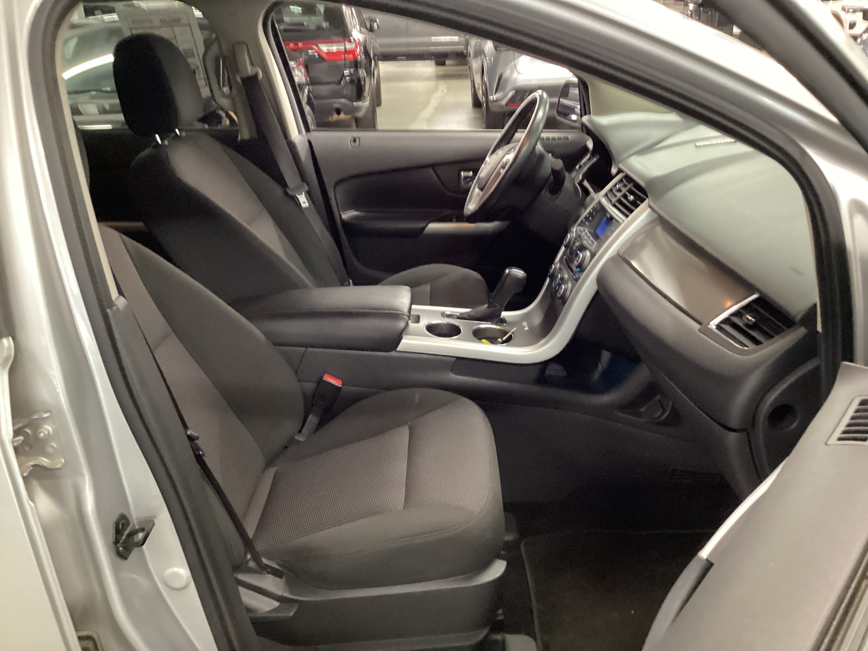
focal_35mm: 31
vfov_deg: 45.4
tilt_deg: -24.5
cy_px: 326
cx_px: 434
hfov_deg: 58.4
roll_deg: +2.2
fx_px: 777
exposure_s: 1/25
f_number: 2.4
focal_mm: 3.3
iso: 500
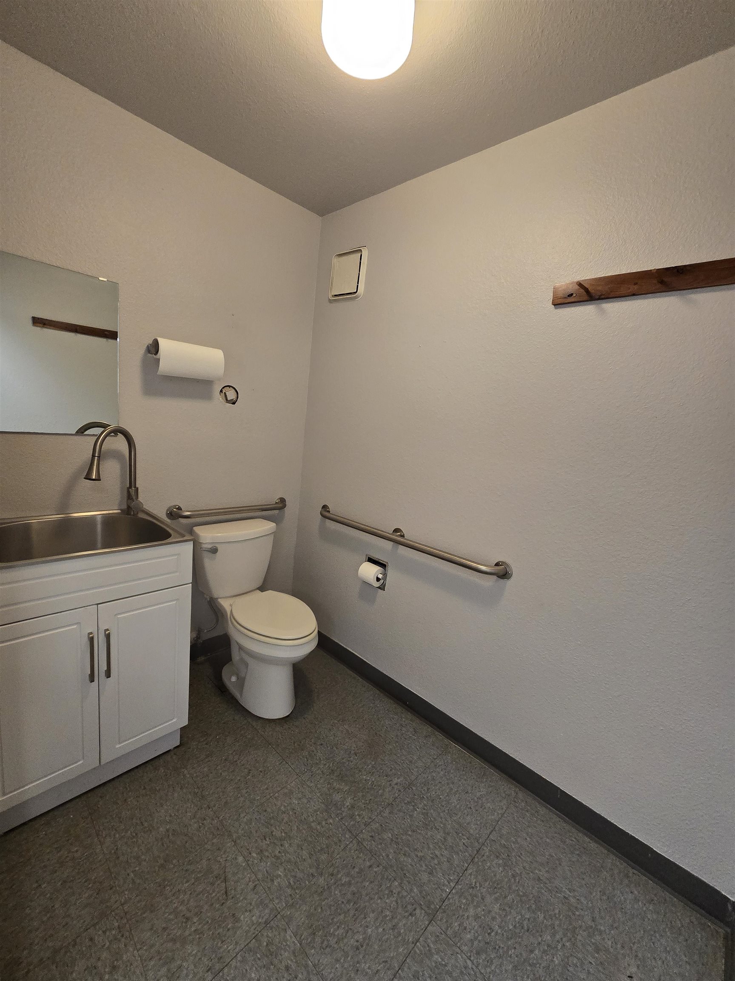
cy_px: 490
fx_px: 368
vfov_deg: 106.2
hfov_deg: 89.9
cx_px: 368
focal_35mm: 13
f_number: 2.2
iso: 320
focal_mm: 2.2
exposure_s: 1/60
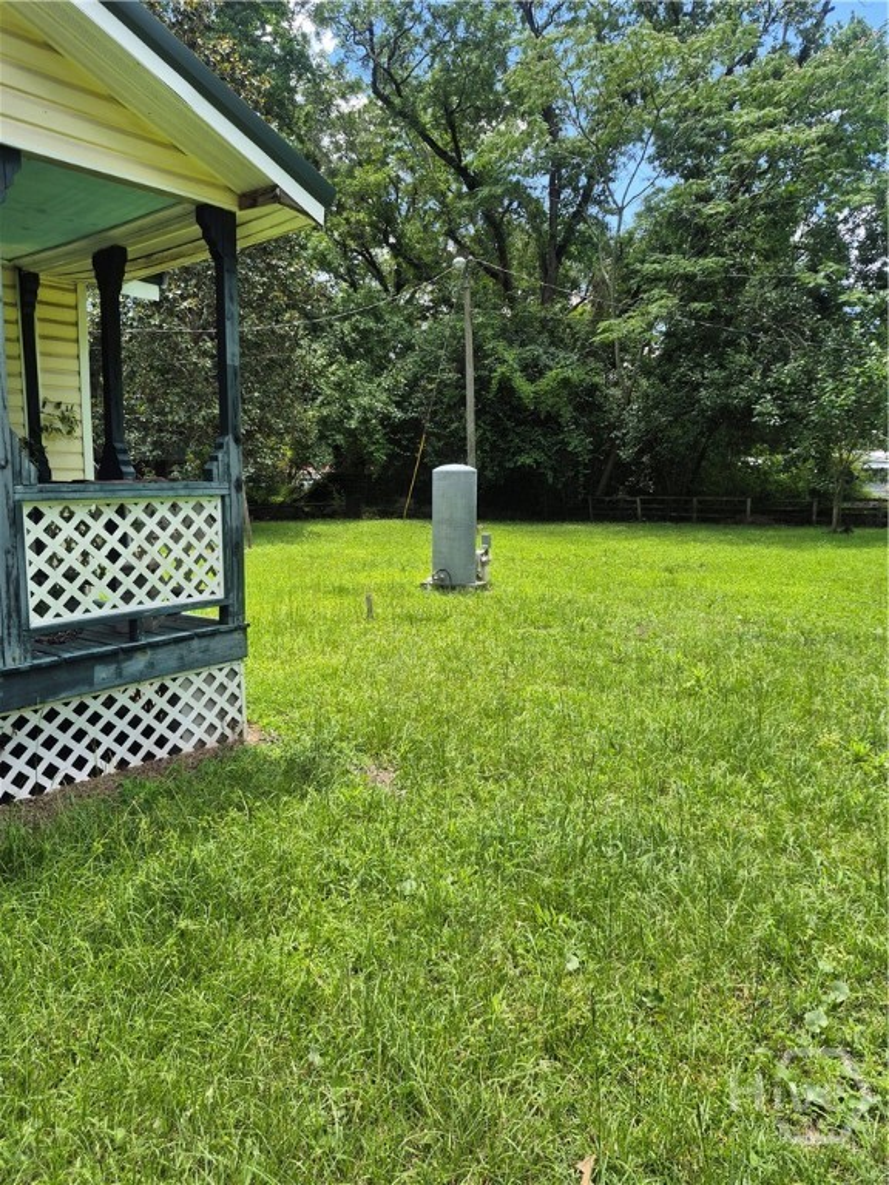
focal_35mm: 23
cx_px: 444
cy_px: 592
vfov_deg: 73.9
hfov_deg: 58.9
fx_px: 788
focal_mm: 5.4
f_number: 1.8
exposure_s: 1/768
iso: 25
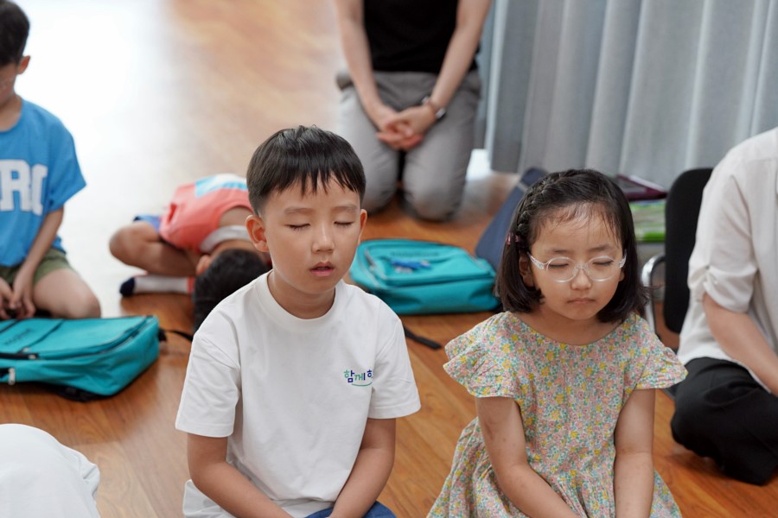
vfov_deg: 17.9
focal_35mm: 76
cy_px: 259
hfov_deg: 26.7
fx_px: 1642
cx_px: 389
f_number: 4
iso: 1600
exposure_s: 1/160
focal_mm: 76
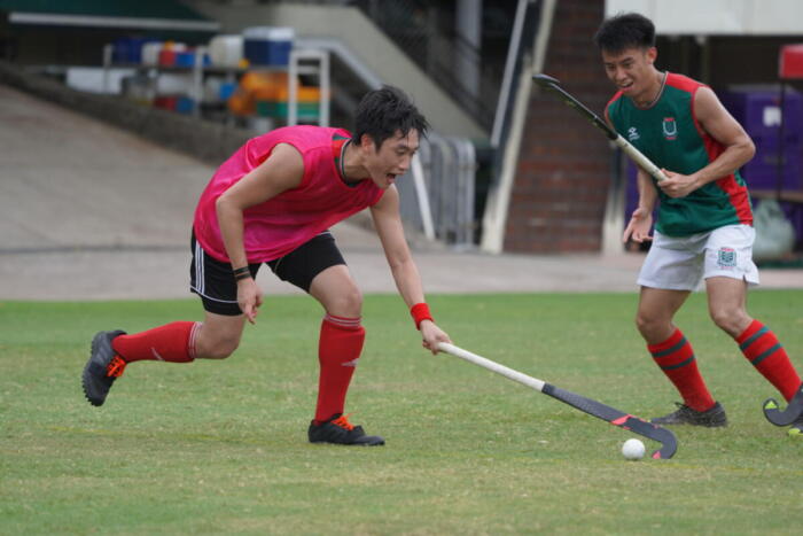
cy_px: 268
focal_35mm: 256
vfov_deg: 5.4
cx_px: 402
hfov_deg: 8.0
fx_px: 5711
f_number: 5.6
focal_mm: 256
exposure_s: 1/800
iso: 500
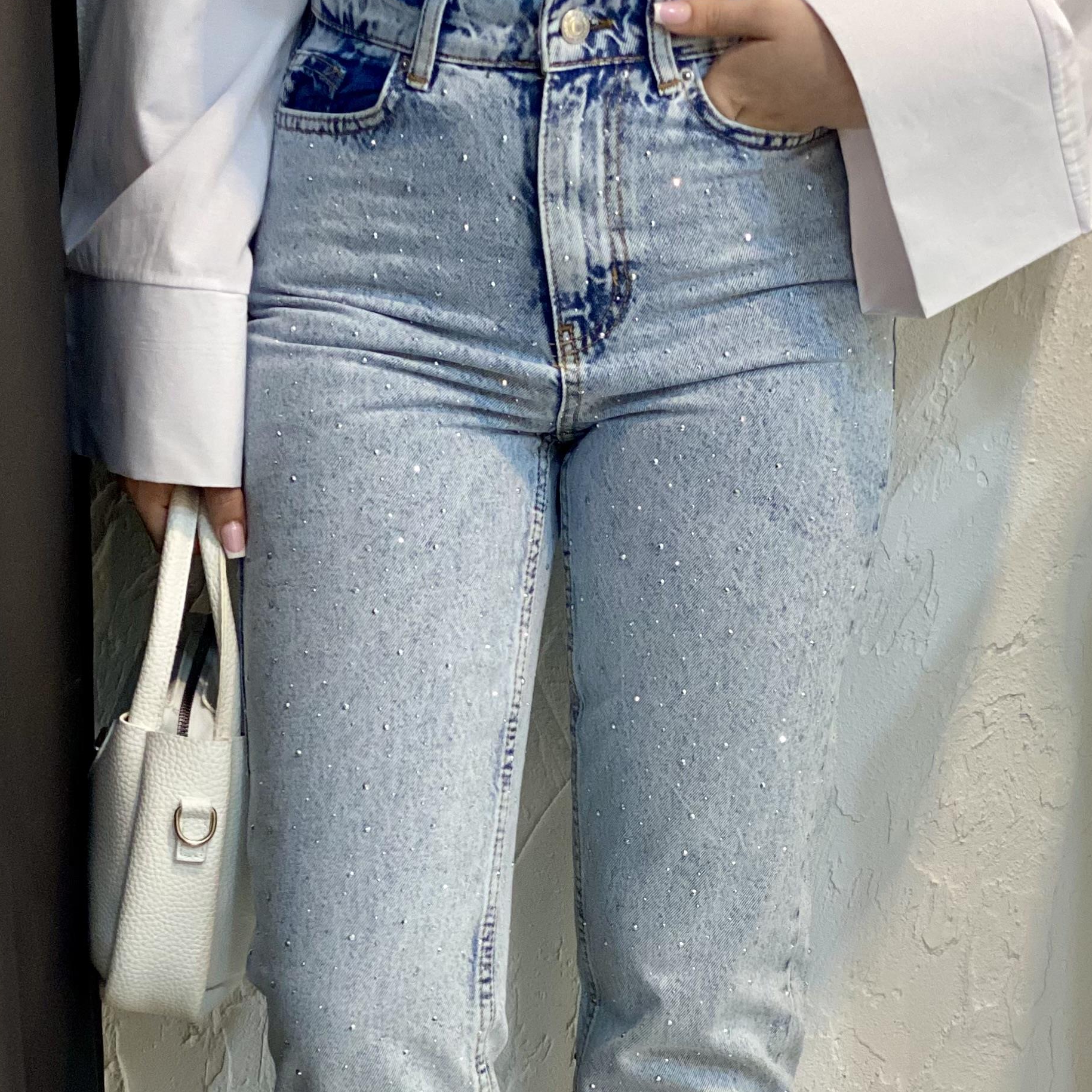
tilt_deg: -19.7
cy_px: 925
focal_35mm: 99
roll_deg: +0.5
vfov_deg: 17.4
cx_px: 693
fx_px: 3533
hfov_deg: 17.5
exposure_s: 1/100
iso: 125
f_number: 2
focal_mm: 6
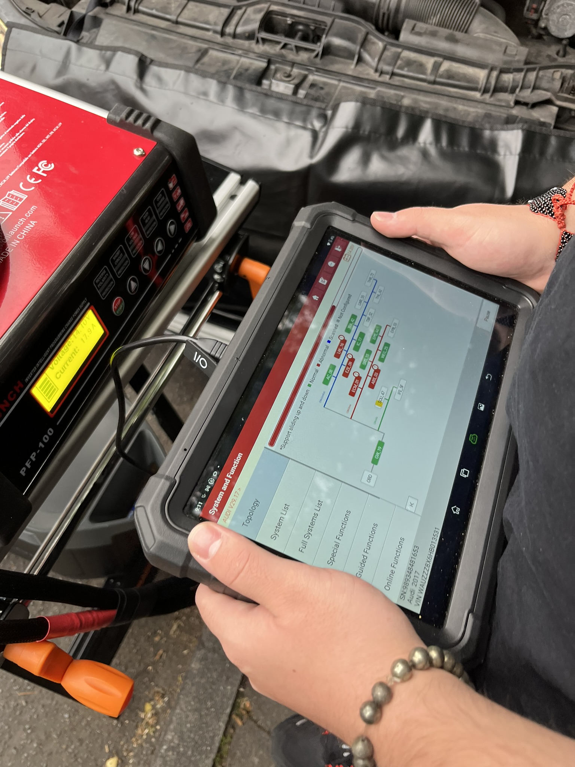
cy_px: 384
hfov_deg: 53.1
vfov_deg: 67.3
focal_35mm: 26
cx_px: 288
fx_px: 576
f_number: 1.6
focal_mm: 5.1
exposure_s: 1/121
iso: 125
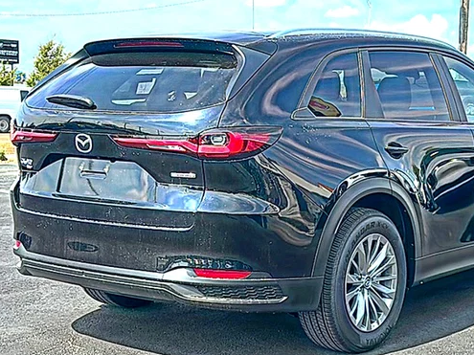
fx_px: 794
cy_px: 190
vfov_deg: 25.2
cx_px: 306
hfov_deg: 33.0
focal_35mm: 58
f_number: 1.78
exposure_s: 1/2075
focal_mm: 6.86
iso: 80
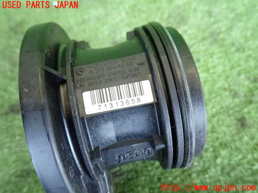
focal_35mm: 25
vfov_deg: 54.9
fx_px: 186
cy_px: 96
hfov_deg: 69.4
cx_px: 129
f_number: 2
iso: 800
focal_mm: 4.5
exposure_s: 1/60
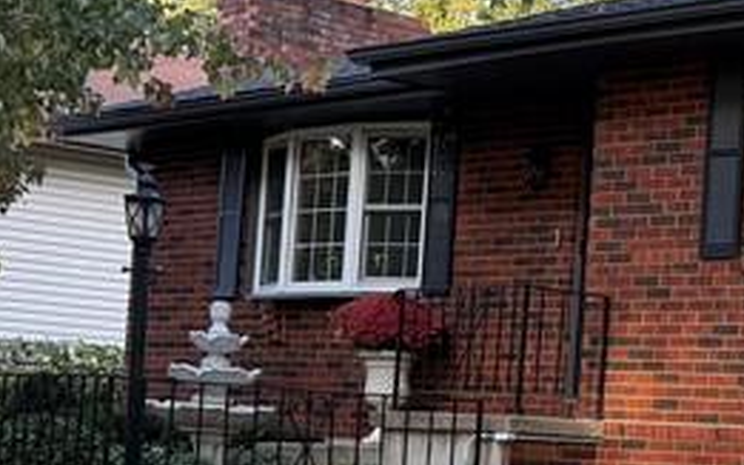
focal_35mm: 100
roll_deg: -3.2
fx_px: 2027
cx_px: 1129
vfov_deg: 13.0
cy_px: 377
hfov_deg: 18.4
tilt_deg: +2.7
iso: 100
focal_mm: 6.76
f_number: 1.78
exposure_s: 1/269
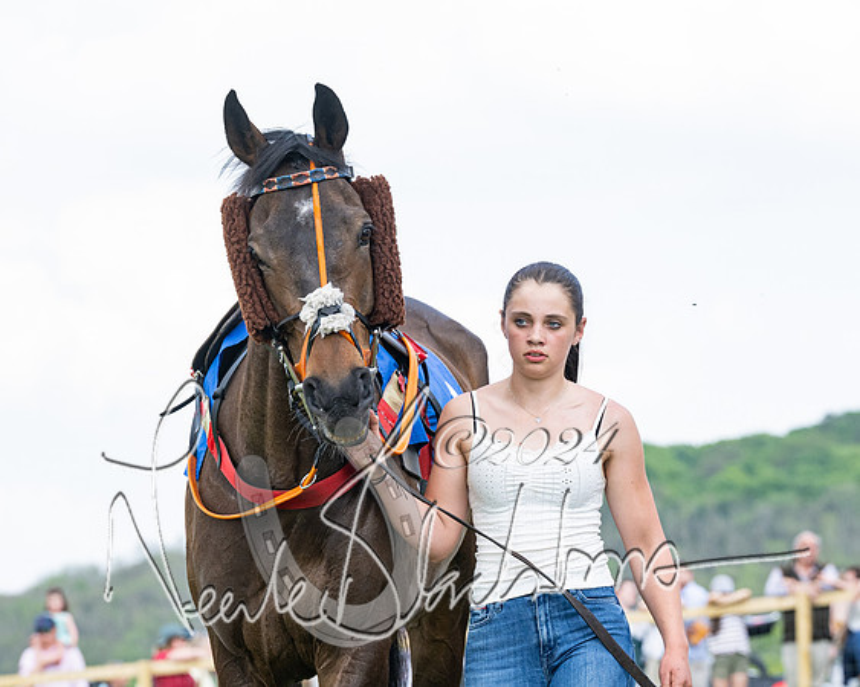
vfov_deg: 7.5
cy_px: 306
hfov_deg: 9.4
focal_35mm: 207
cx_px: 500
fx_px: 5257
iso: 400
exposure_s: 1/1000
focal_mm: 110
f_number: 5
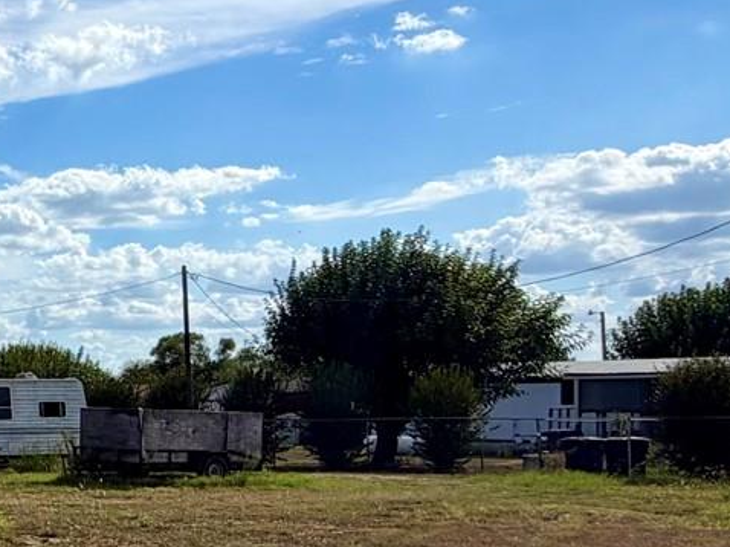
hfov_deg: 24.5
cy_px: 377
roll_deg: +0.6
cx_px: -383
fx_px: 1265
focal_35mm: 60
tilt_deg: +0.5
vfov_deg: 24.2
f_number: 2.2
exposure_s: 1/1534
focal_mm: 2.22
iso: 20
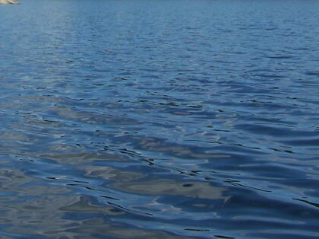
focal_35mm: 93
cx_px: 66
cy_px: -31
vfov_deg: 15.4
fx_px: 858
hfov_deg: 20.8
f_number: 5.6
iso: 80
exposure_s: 1/500
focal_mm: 6.3
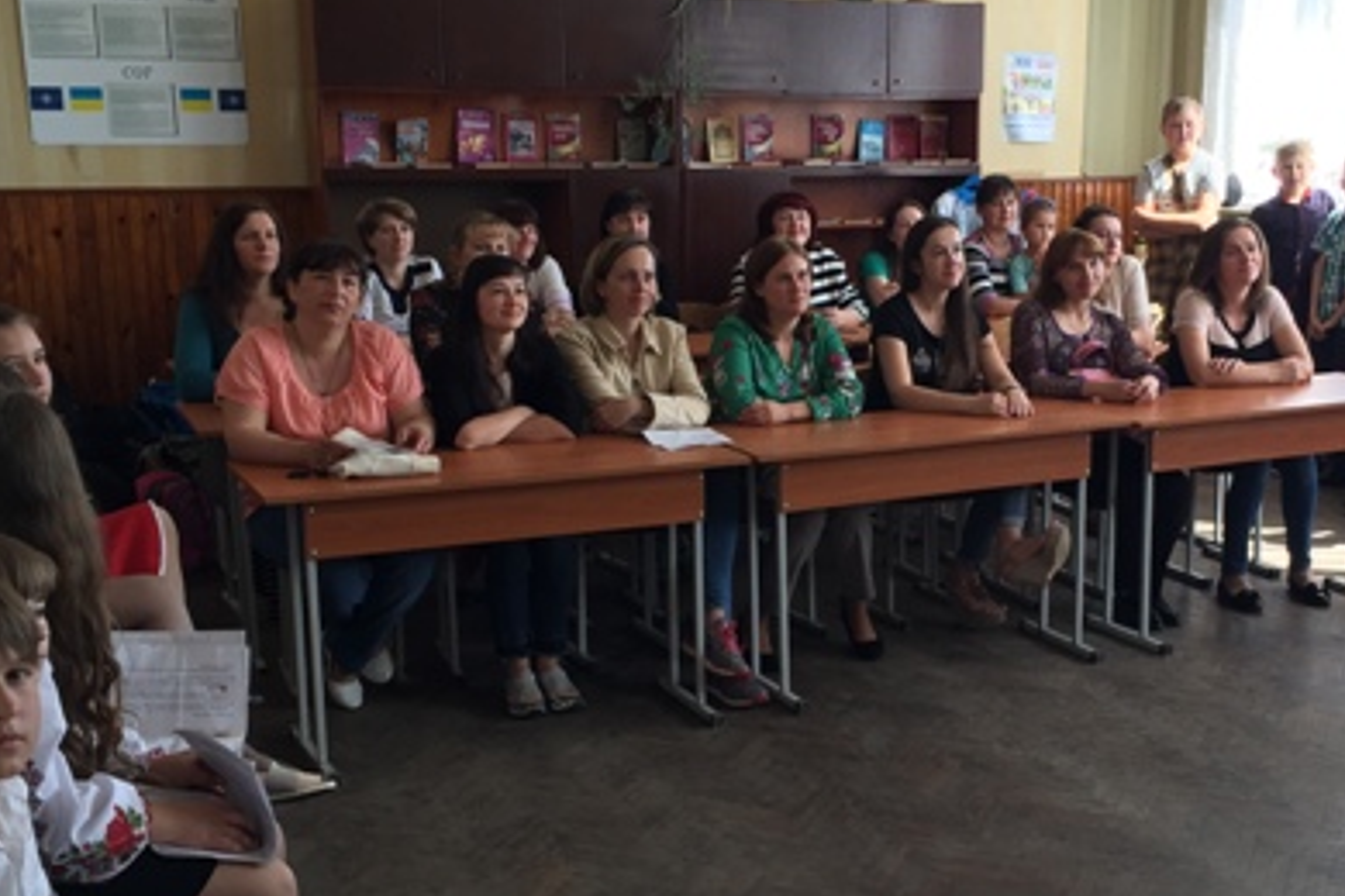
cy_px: 522
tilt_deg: -13.1
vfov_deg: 28.0
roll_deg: -0.2
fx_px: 1793
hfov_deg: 40.8
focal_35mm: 48
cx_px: 841
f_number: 2.2
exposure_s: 1/100
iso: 40
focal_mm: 4.15
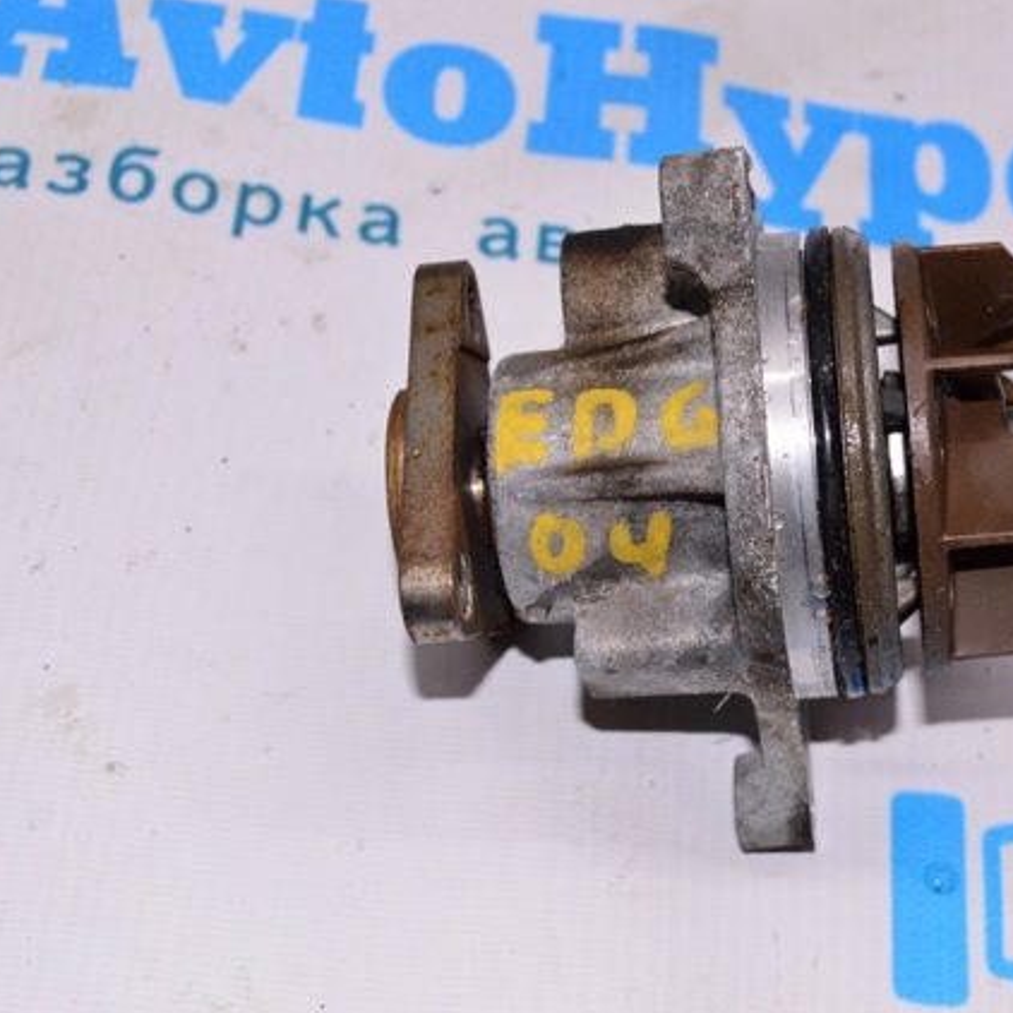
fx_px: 2240
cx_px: 730
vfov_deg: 25.5
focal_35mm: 68
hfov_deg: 25.3
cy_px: 505
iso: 1600
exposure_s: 1/200
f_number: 8
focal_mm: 35
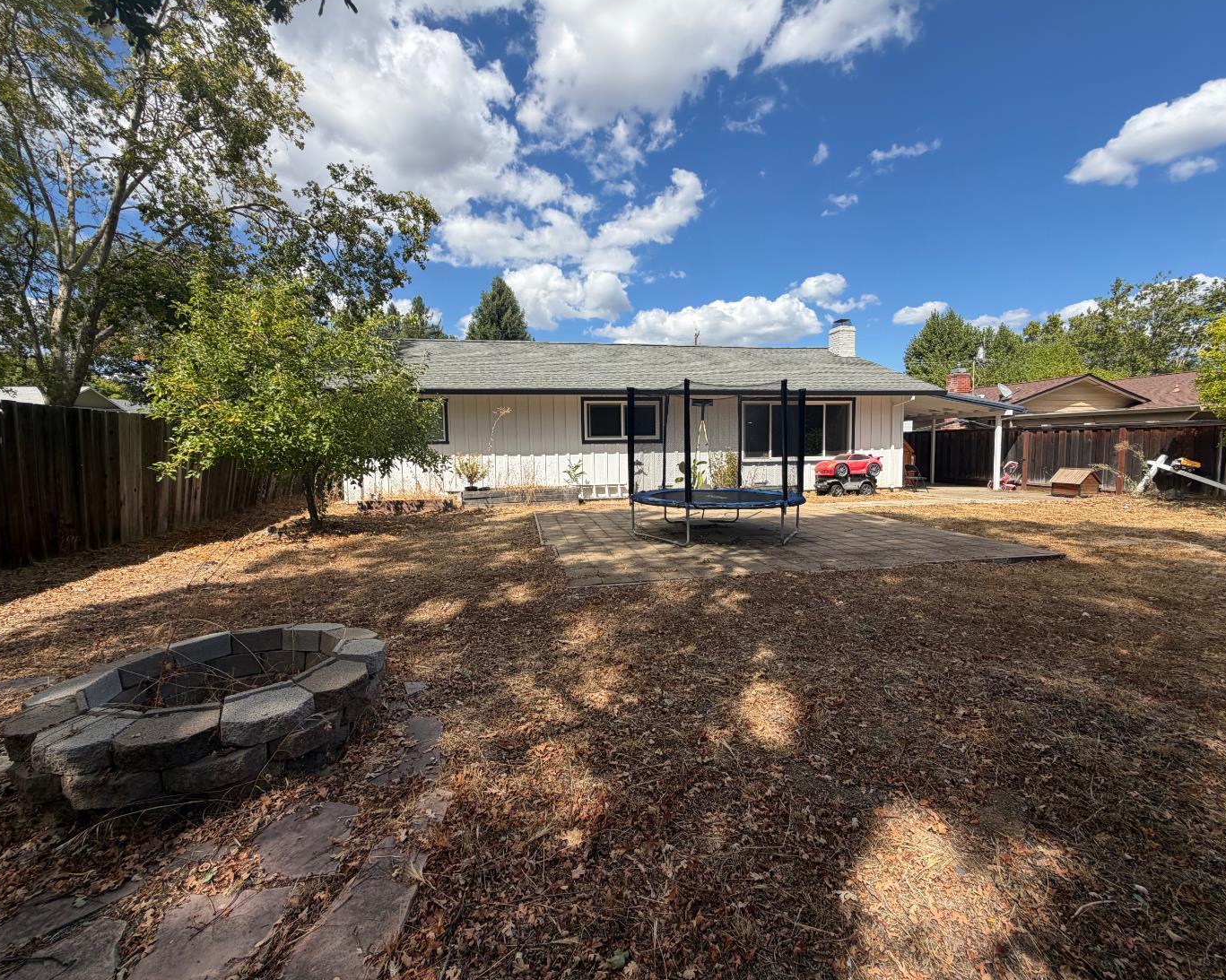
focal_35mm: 15
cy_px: 480
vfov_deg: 84.0
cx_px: 634
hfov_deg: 96.8
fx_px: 544
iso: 25
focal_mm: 2.22
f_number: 2.2
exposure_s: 1/770
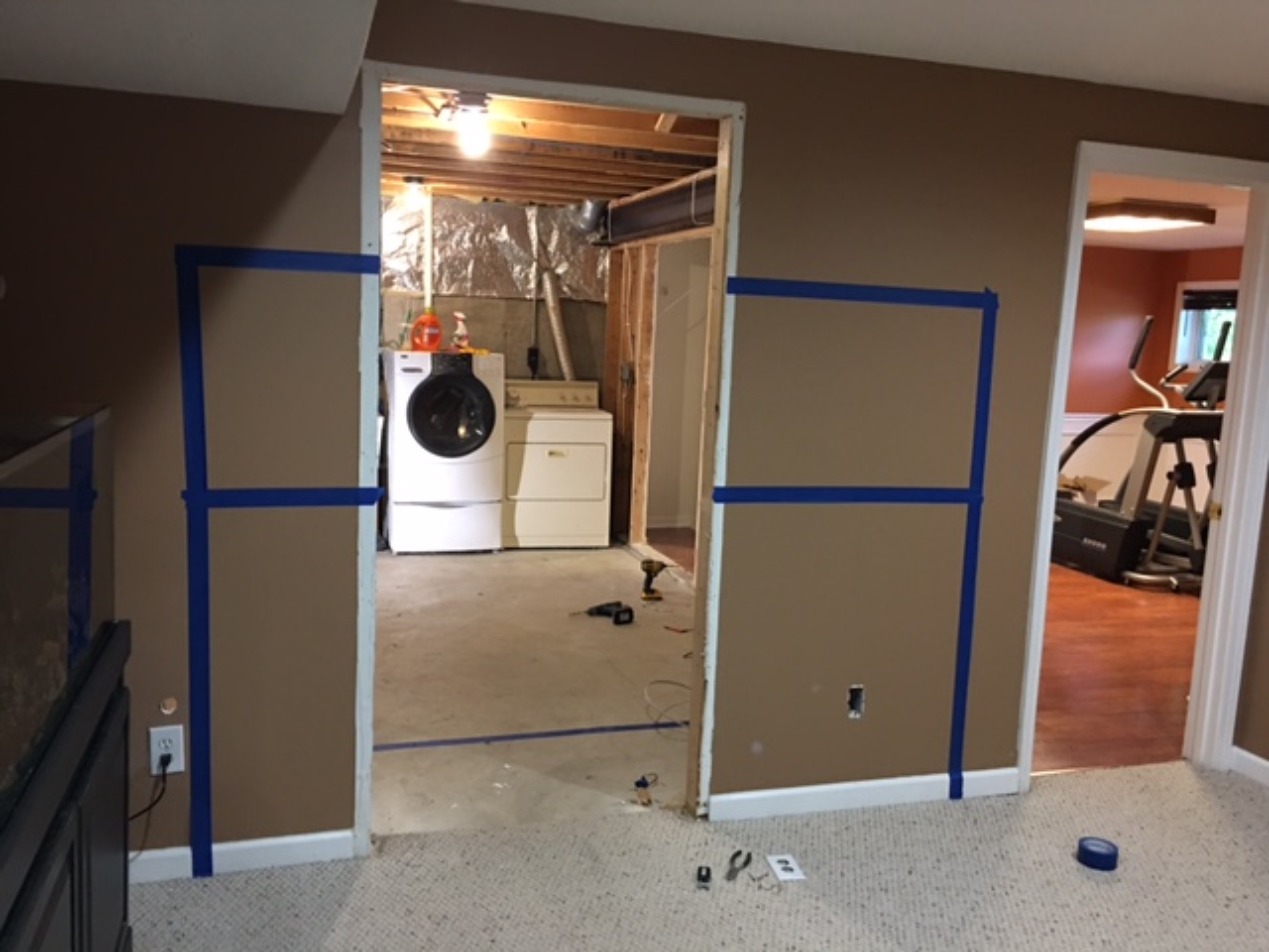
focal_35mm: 29
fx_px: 1063
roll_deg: -2.6
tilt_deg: -6.7
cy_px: 476
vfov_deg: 48.2
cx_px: 634
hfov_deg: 61.7
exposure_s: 1/8
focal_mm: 4.15
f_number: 2.2
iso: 100
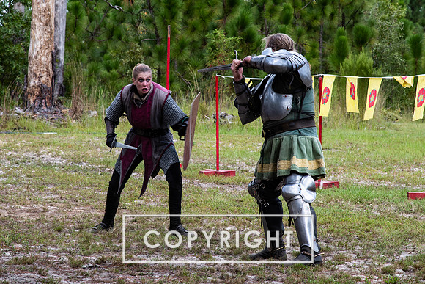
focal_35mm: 226
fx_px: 2665
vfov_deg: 6.1
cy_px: 115
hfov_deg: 9.1
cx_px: 201
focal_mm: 120
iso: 100
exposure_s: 1/160
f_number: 8
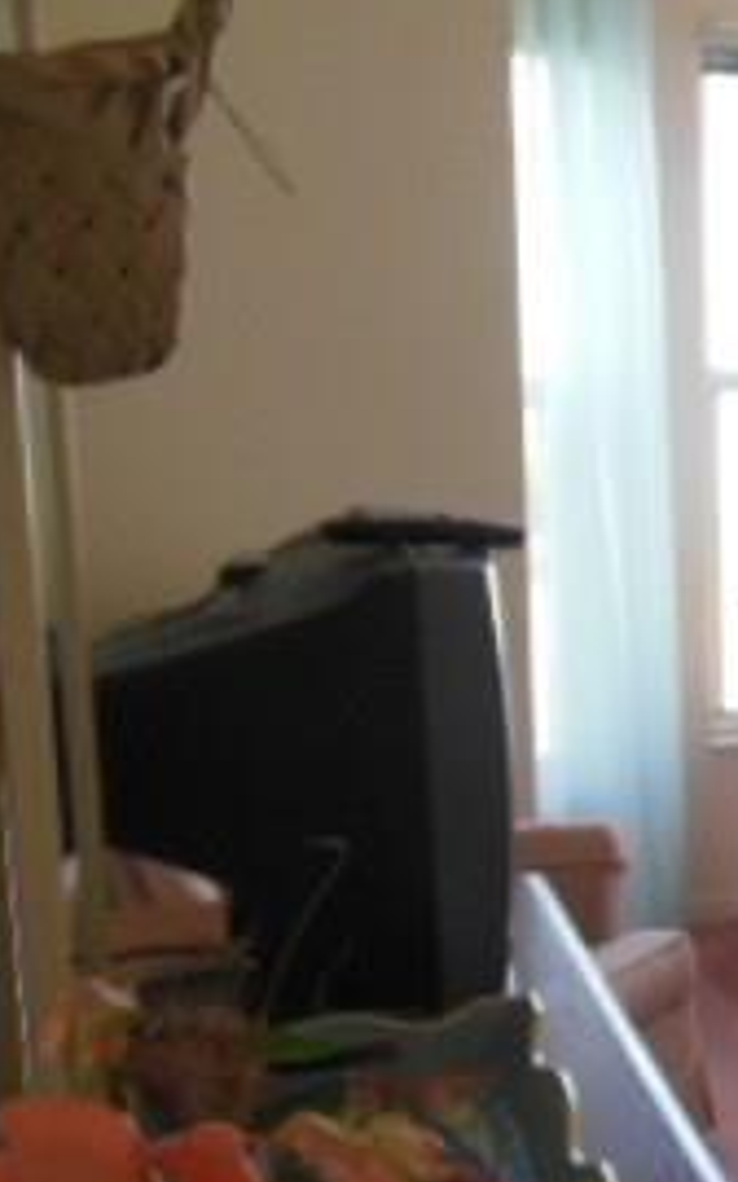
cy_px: 690
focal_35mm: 63
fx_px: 2028
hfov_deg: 17.7
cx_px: 1217
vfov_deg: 32.4
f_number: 3.2
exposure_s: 1/200
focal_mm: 4.5
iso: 400
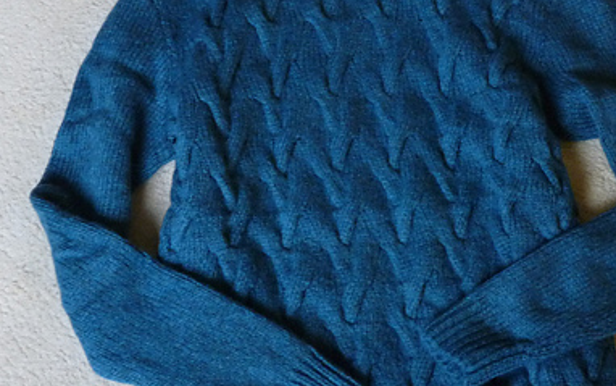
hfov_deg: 28.8
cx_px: 413
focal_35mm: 71
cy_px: 166
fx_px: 1192
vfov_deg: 18.4
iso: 400
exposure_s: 1/8
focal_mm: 7.2
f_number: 3
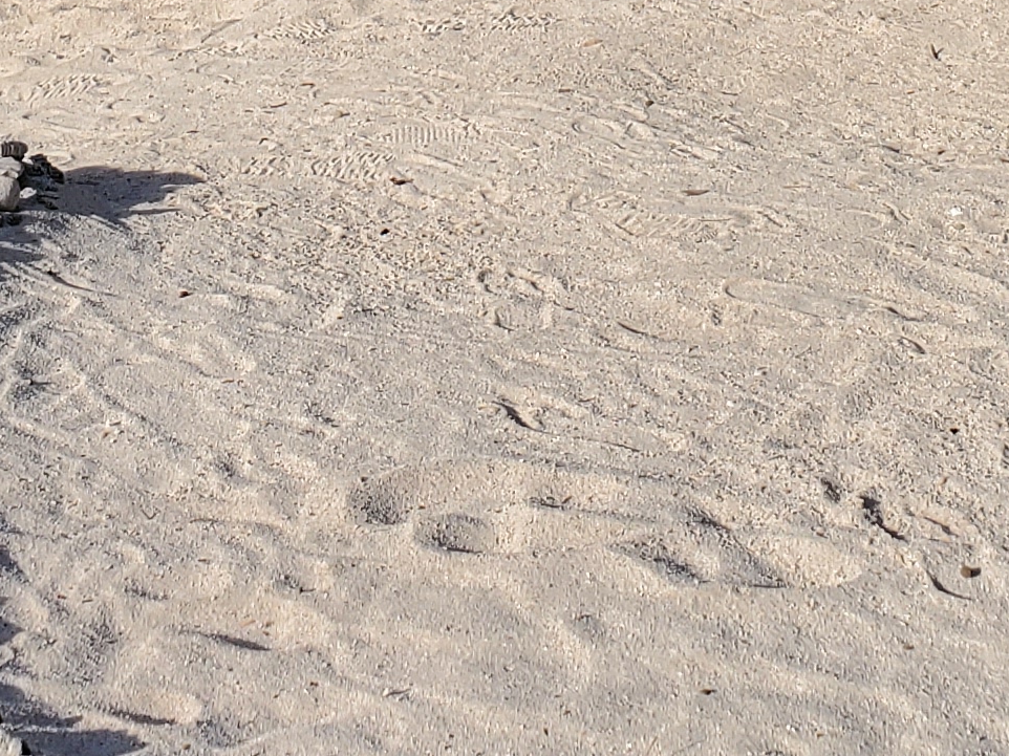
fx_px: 3176
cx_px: 568
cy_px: -662
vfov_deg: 12.3
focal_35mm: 109
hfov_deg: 18.0
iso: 50
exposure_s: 1/1029
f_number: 2.4
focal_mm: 4.3
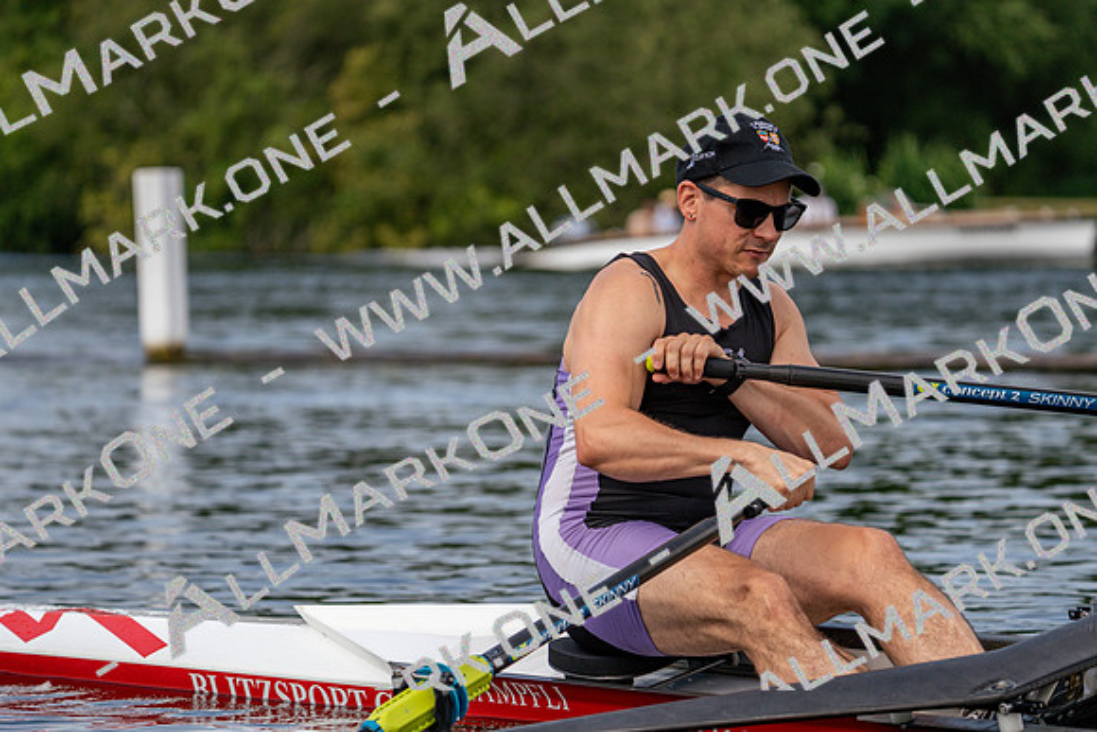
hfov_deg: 10.3
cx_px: 548
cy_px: 366
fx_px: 6096
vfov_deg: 6.9
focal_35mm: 200
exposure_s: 1/1600
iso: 320
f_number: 5.6
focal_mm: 200
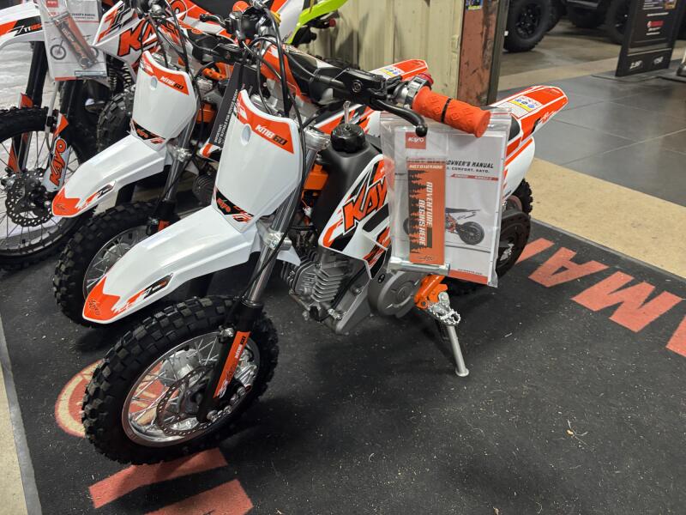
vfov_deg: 53.1
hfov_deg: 67.3
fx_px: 515
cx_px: 343
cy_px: 258
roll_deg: +0.0
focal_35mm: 26
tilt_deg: -27.4
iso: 200
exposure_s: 1/60
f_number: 1.6
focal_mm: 5.96
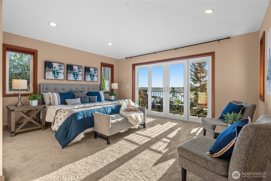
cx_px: 136
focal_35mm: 16
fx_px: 120
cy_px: 90
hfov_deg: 96.7
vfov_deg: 73.8
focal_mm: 16
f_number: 7.1
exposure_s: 1/60
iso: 400
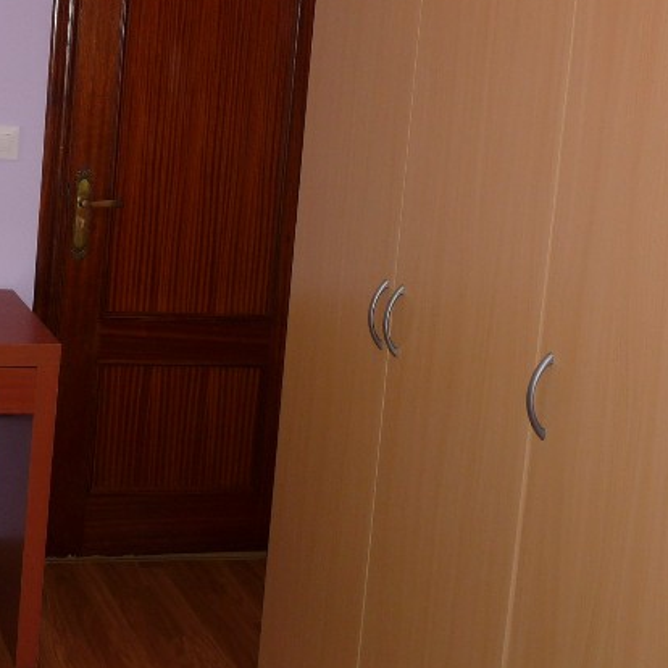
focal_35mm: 59
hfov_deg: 27.9
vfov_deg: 28.7
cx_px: 58
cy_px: 182
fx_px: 1288
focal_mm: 4.8
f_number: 2.8
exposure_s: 1/30
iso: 100
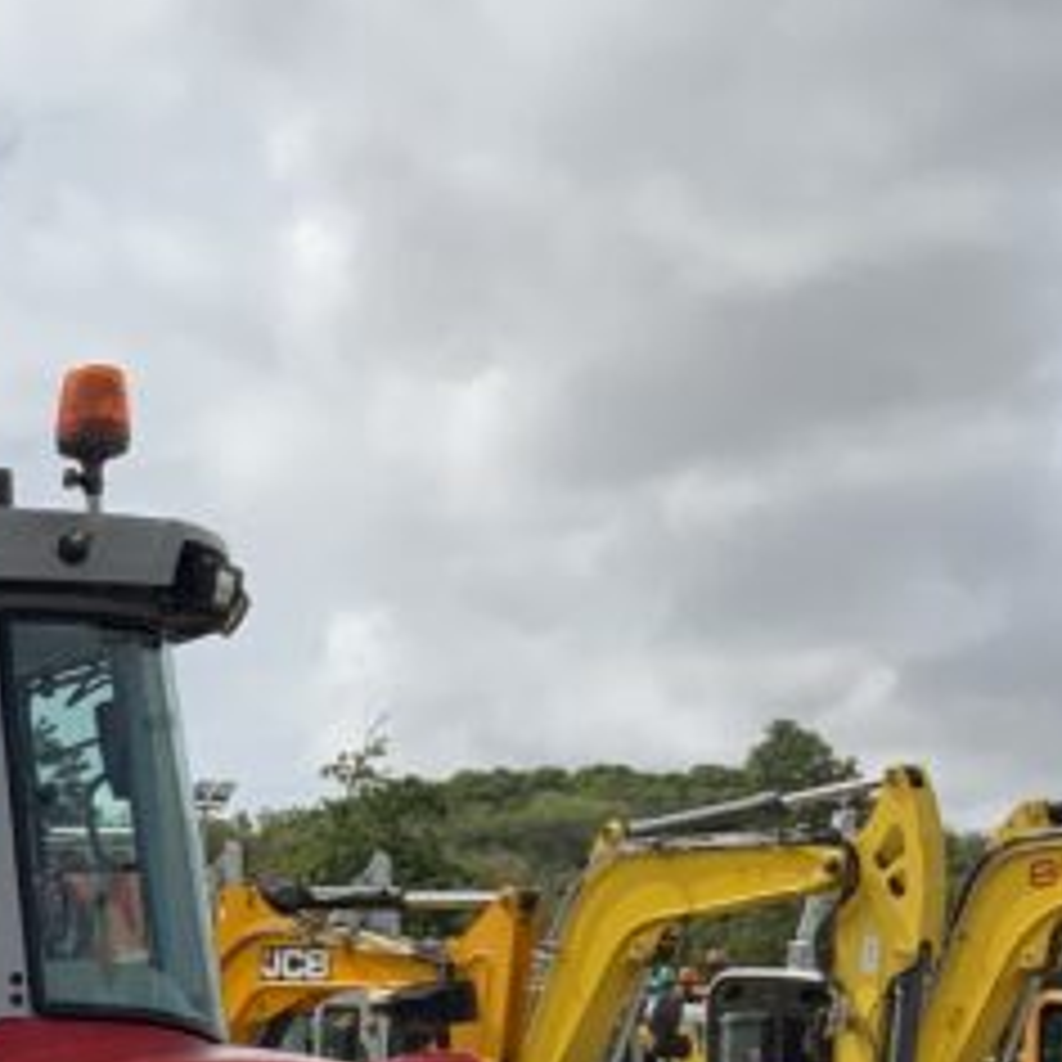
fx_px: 3853
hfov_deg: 14.2
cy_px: 1044
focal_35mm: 111
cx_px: -716
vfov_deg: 15.4
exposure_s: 1/4405
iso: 16
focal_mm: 3
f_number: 1.8
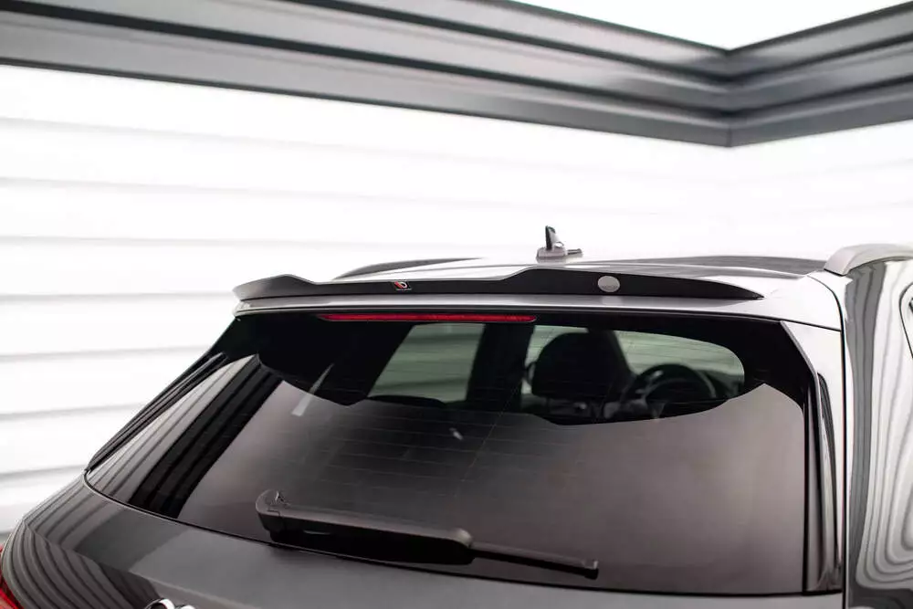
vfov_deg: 36.6
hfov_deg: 52.8
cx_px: 445
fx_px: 920
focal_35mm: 36
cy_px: 302
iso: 1600
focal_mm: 35
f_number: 2.8
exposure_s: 1/100
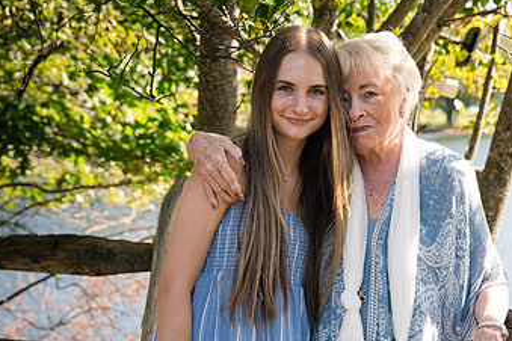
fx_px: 1351
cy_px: 287
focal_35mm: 95
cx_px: 406
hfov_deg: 21.2
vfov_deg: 14.3
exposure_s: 1/250
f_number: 3.5
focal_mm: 44
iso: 160
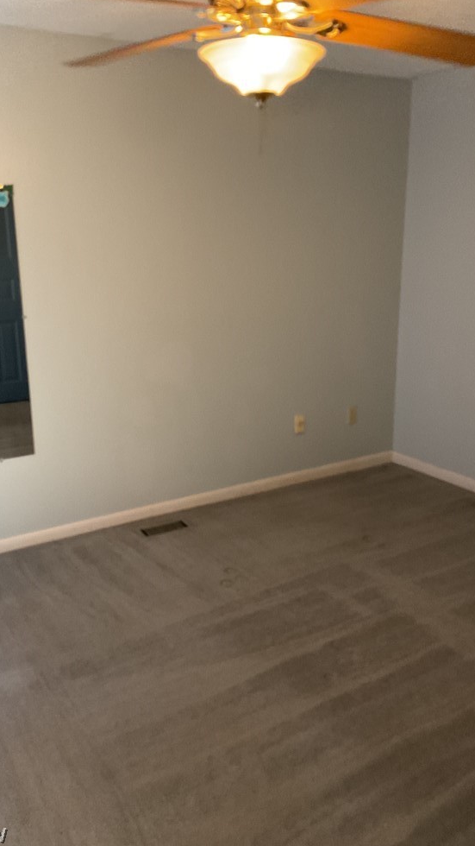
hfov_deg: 35.6
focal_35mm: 33
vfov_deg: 59.5
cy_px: 411
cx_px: 219
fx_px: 739
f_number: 1.8
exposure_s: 1/40
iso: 320
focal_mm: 3
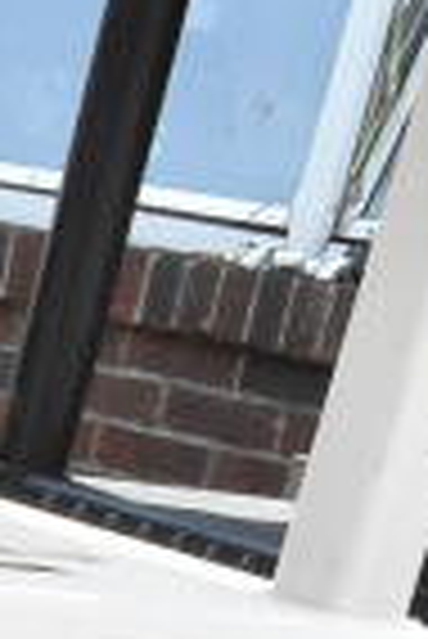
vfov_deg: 10.4
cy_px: 1462
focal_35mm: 174
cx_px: -797
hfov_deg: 7.2
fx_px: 3095
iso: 1600
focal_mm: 18
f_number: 11
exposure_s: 1/500
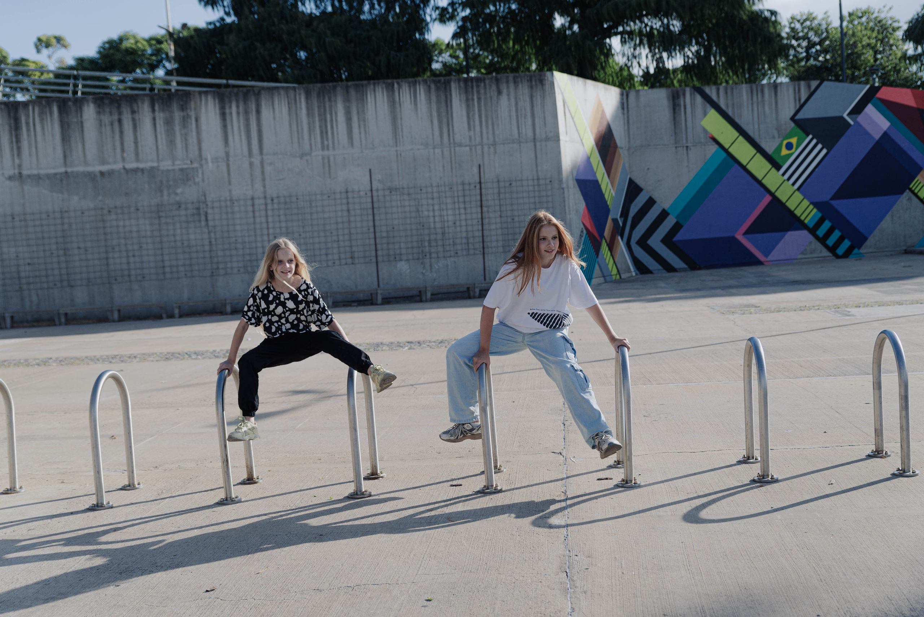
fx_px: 1130
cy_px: 308
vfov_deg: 30.5
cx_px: 462
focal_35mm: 44
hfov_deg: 44.5
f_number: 3.5
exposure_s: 1/2000
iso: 100
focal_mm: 44
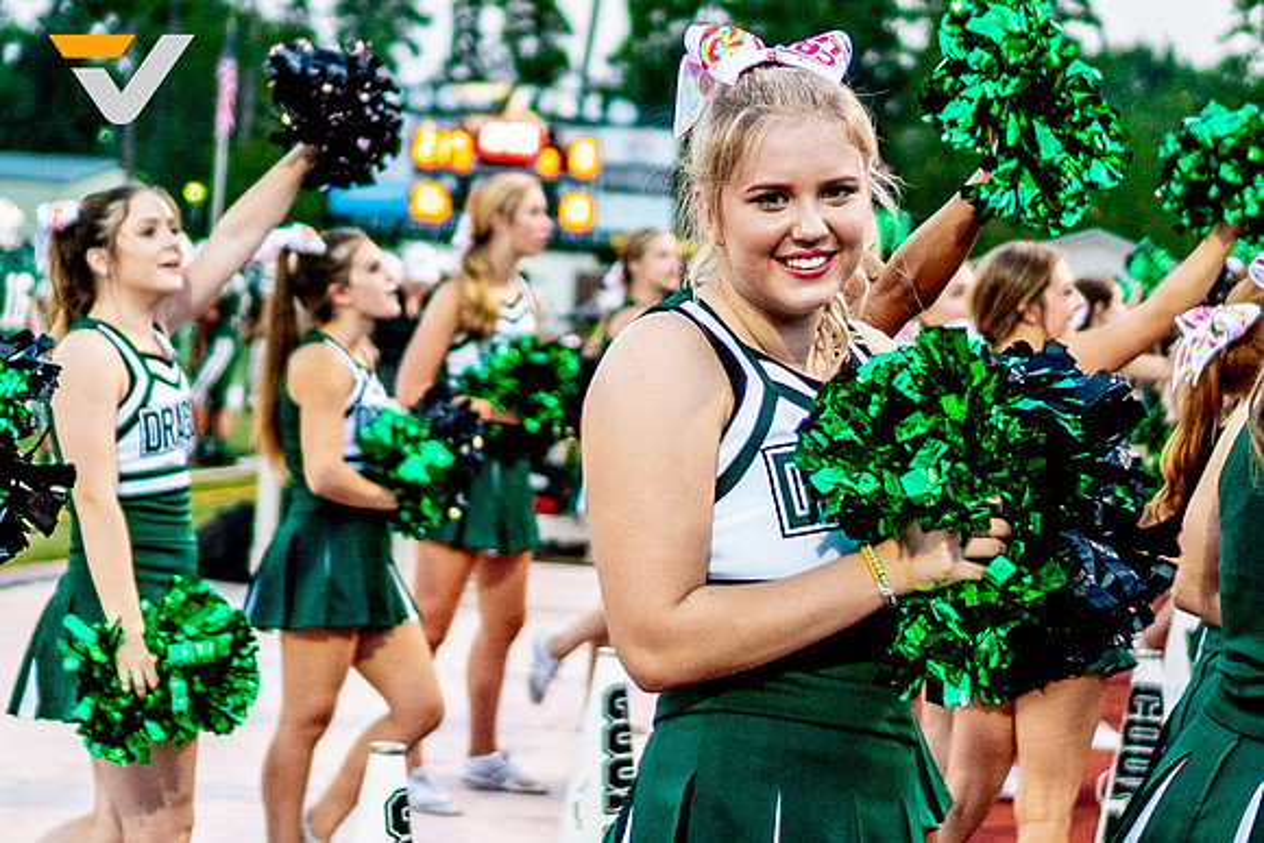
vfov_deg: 14.2
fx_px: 3391
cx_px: 693
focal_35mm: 97
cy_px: 452
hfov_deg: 21.1
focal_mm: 35
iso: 800
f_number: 1.8
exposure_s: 1/1500
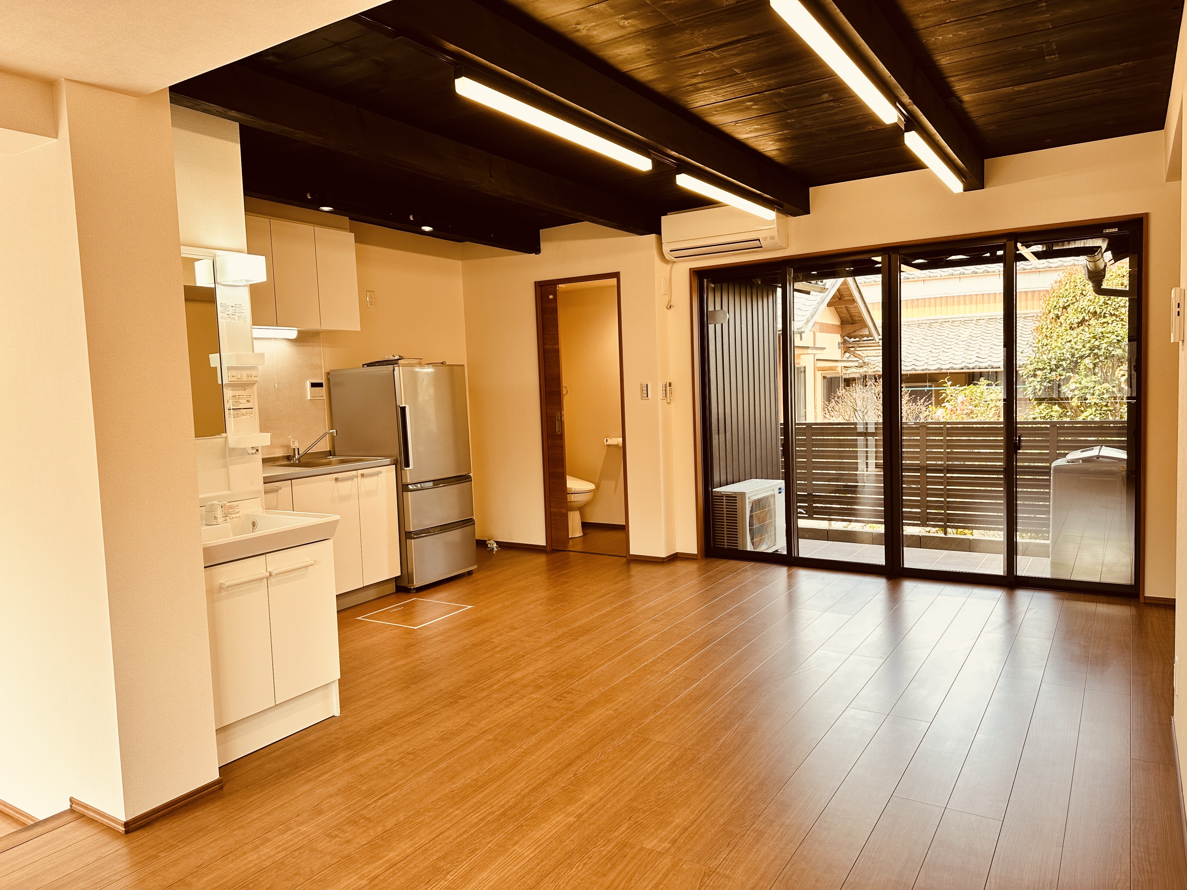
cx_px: 594
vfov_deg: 56.8
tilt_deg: -3.9
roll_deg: +1.7
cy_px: 445
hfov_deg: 71.6
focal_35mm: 24
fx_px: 823
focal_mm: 6.86
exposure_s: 1/139
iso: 64
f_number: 1.78
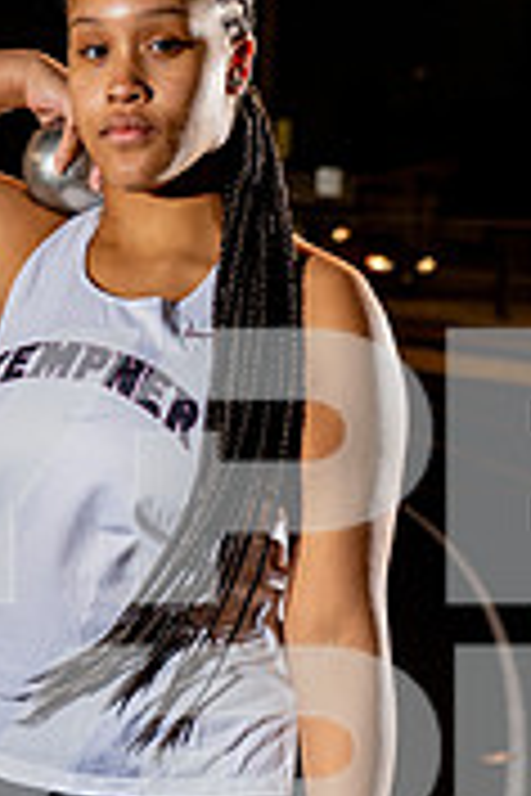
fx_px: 2699
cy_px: 787
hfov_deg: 11.2
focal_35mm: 122
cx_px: 90
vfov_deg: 16.5
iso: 800
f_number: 4
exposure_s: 1/250
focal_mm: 48
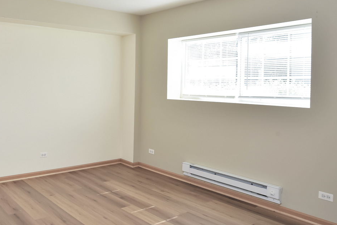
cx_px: 74
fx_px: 290
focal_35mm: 31
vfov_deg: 42.1
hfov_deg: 56.5
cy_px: 89
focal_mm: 18
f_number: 8
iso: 320
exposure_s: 1/60
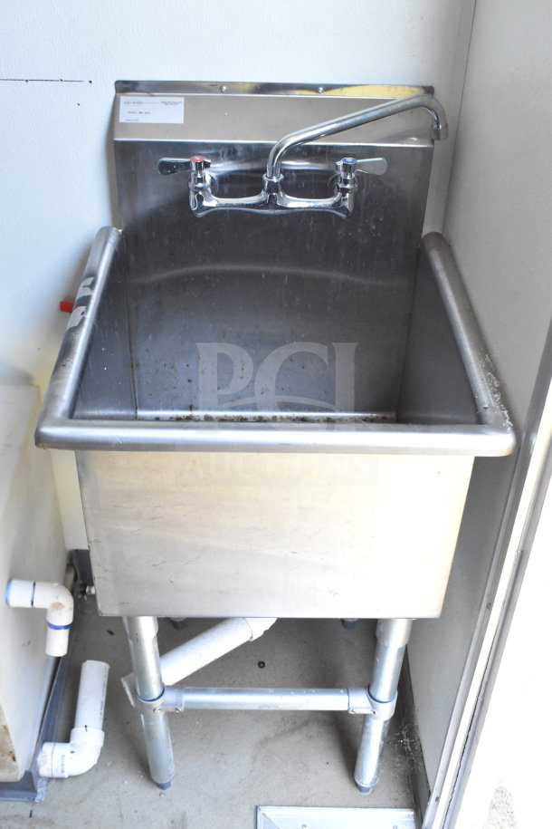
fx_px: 862
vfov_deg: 51.3
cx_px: 276
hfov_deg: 35.5
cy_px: 414
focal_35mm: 38
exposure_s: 1/250
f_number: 8
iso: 6400
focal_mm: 25
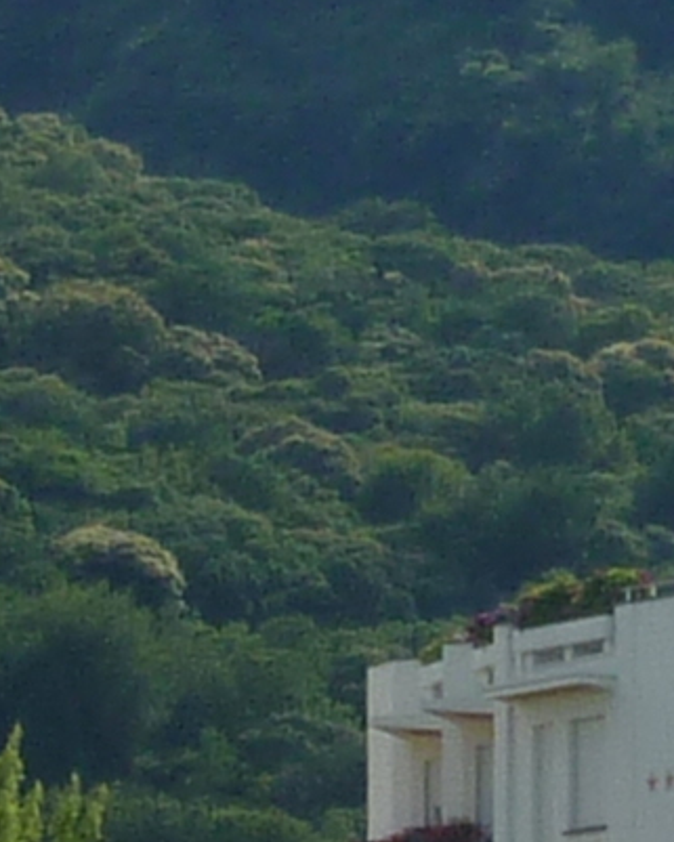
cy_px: 1067
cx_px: -304
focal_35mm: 559
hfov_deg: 2.8
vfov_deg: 3.5
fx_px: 13933
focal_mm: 10.3
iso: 80
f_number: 4.5
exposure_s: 1/500
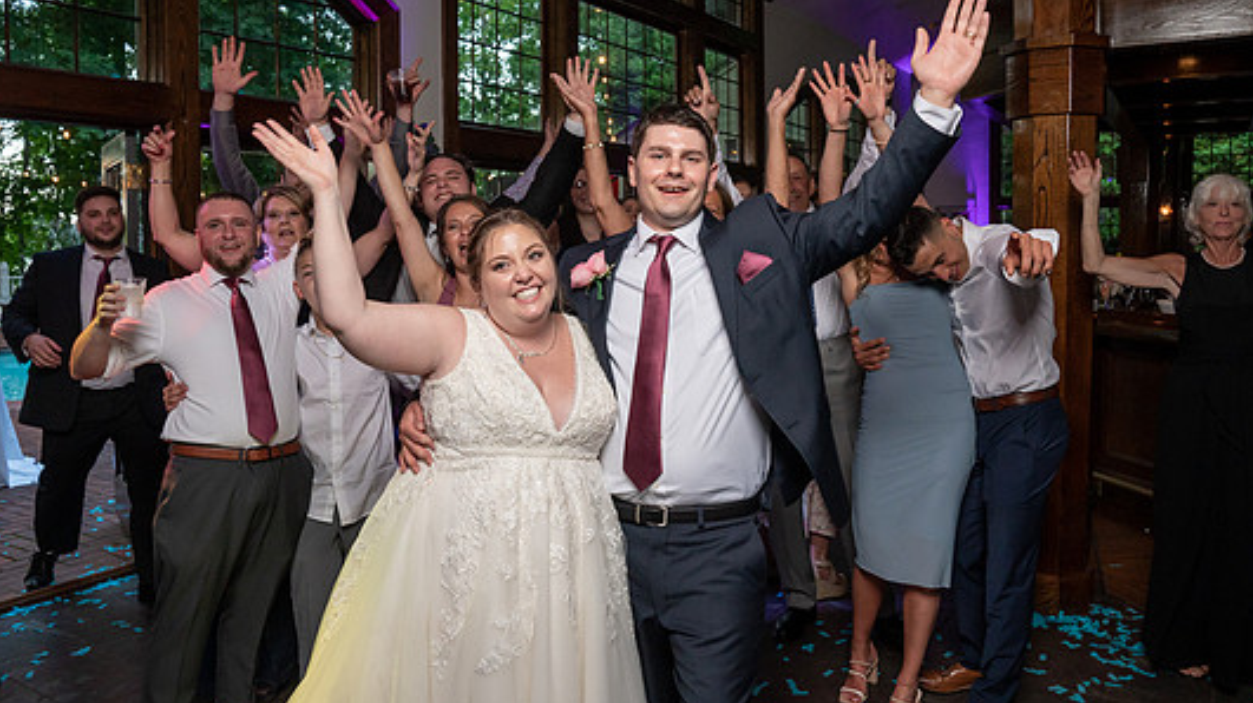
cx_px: 617
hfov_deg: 67.9
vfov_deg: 41.3
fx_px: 930
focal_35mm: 28
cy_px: 295
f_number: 5.6
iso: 2000
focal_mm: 24
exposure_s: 1/200
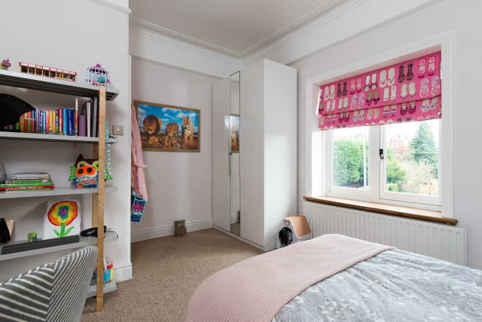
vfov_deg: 70.5
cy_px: 161
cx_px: 241
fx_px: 228
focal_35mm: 17
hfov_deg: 93.3
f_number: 9
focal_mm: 17
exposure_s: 1/2
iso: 100
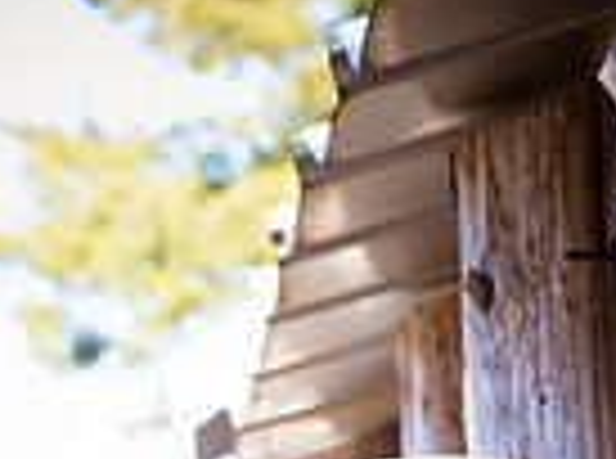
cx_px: 378
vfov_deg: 4.1
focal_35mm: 355
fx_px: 6301
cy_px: 986
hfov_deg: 5.6
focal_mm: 112
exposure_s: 1/500
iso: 800
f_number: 5.6
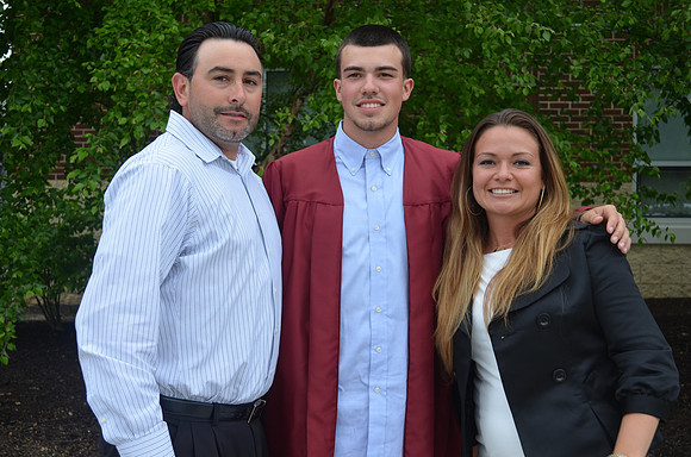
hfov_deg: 39.0
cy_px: 228
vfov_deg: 26.4
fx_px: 977
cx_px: 346
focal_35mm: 51
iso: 200
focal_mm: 34
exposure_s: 1/160
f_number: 6.3
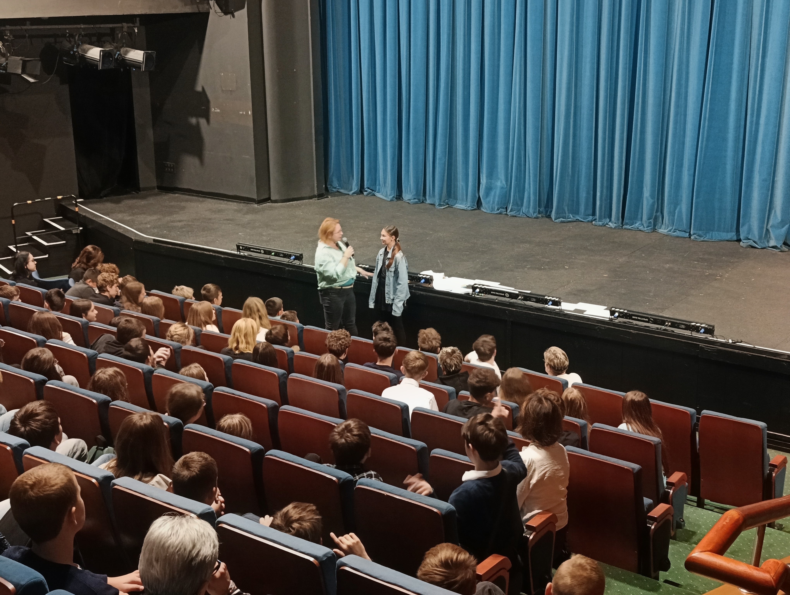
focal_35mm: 46
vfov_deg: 31.6
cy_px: 298
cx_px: 395
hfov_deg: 41.2
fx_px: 1051
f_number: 1.69
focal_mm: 6.06
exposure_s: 1/33.3
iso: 2000
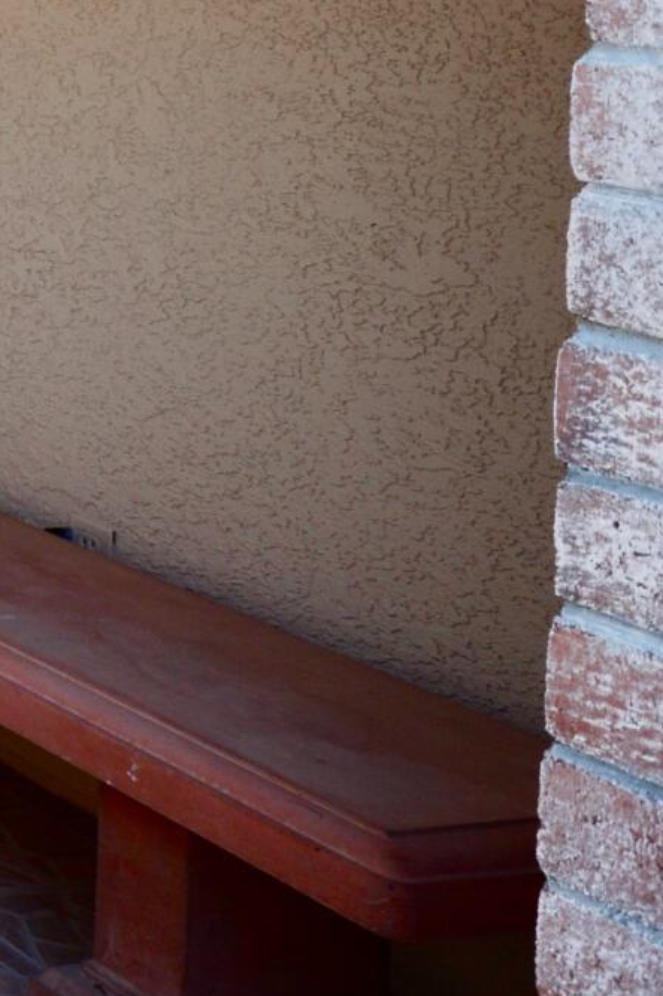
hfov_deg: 11.3
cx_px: -1347
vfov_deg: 32.7
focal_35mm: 54
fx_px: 1493
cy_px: -84
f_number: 5.6
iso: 200
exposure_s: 1/80
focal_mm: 12
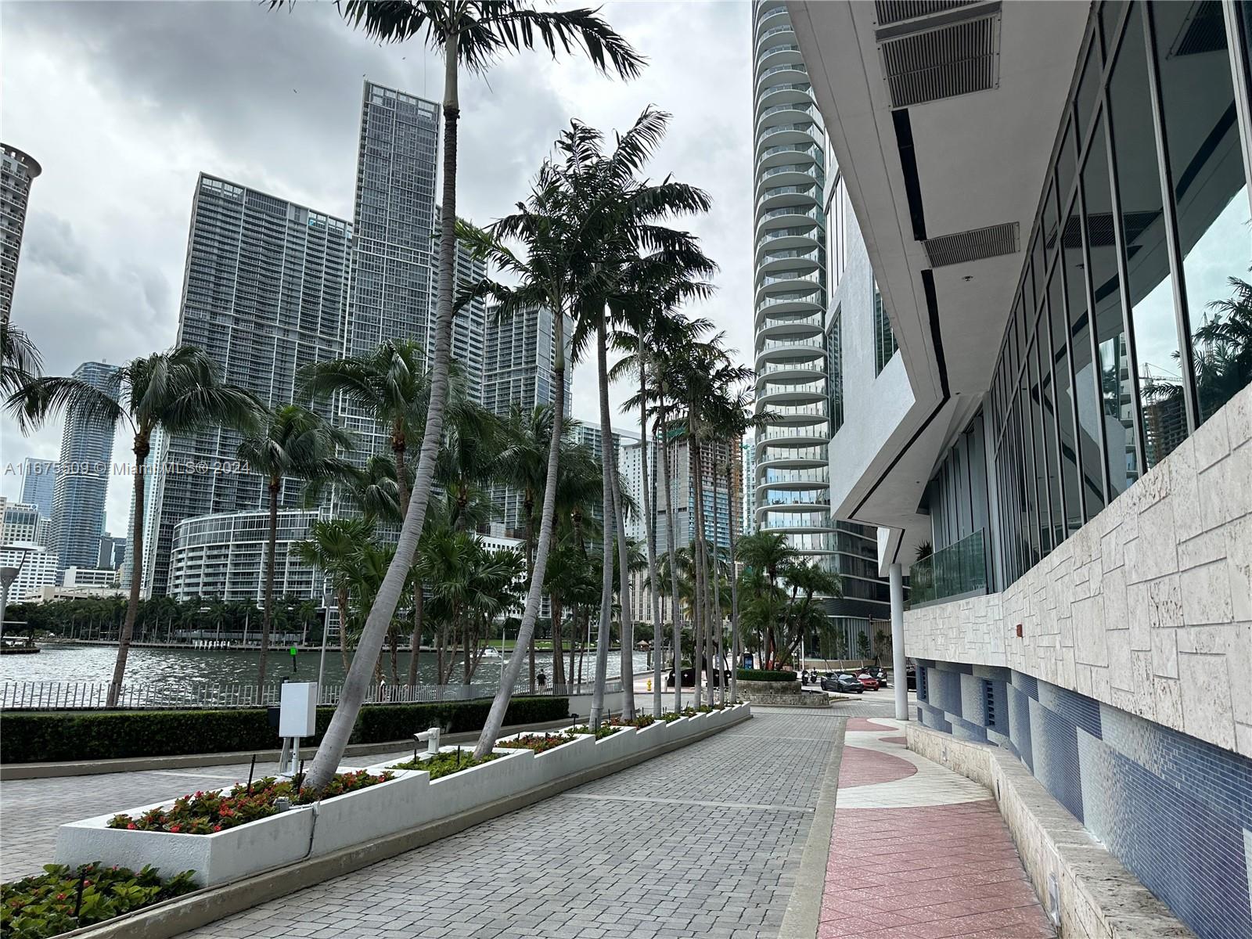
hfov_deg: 71.6
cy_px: 470
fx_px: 868
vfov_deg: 56.8
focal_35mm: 24
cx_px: 626
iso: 80
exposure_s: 1/2591
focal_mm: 6.86
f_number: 1.78
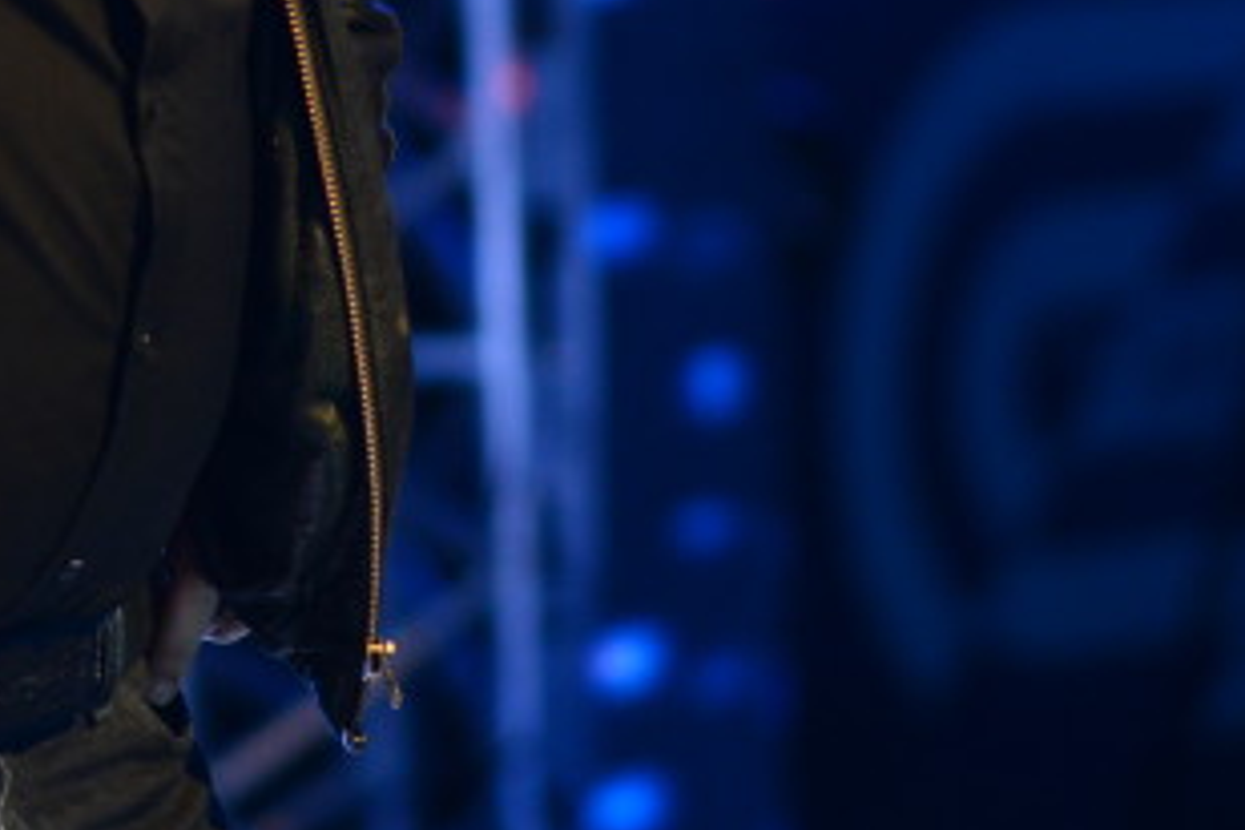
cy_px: -397
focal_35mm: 282
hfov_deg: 7.3
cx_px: 97
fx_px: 9752
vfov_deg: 4.8
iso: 1600
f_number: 2.2
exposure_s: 1/160
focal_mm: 85
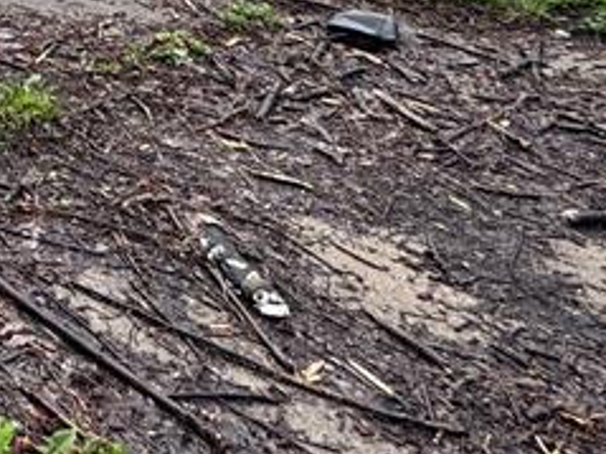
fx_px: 1050
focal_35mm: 60
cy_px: -335
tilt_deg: -7.2
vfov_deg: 19.2
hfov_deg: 19.6
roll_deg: +2.3
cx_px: -578
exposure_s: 1/359
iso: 40
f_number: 2.2
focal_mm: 2.22
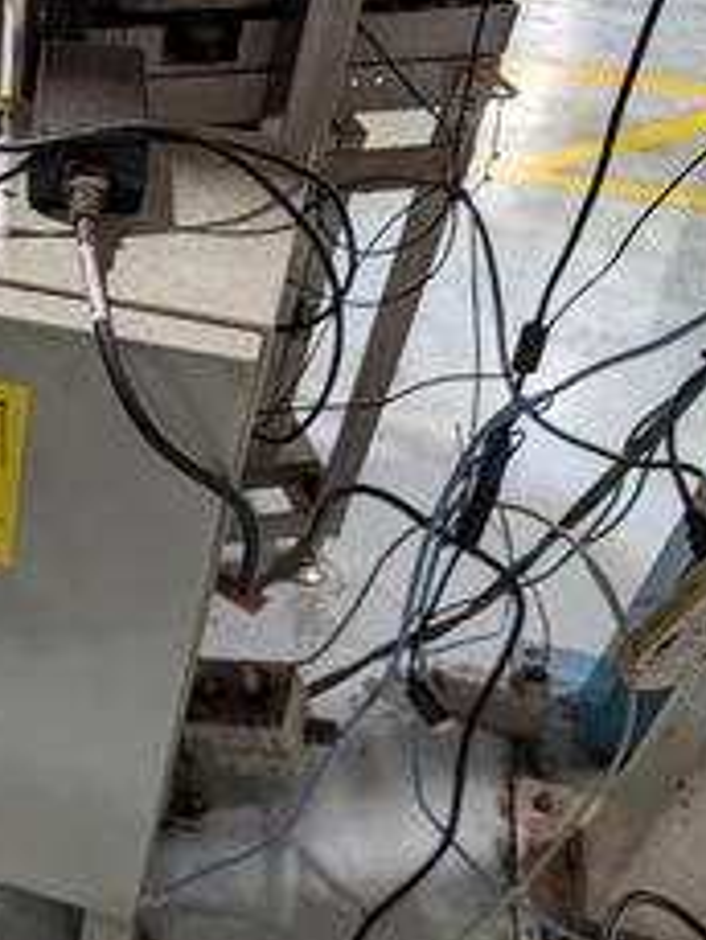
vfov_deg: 44.7
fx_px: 1141
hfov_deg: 30.8
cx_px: -62
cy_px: 507
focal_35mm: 42
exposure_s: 1/580
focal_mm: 6.9
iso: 801
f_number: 1.68
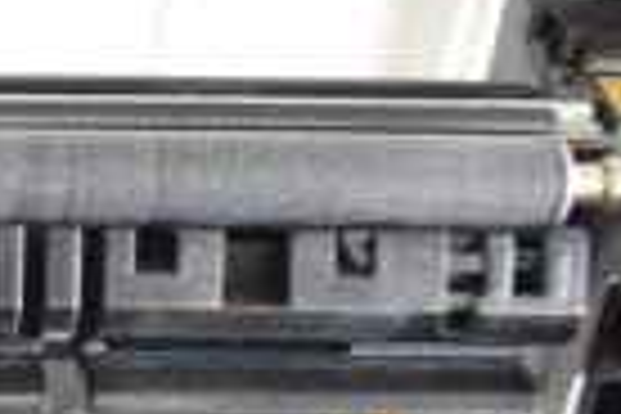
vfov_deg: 10.1
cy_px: 565
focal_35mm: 133
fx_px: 2294
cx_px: -508
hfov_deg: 13.7
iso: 560
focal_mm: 20
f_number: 3.5
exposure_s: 1/30
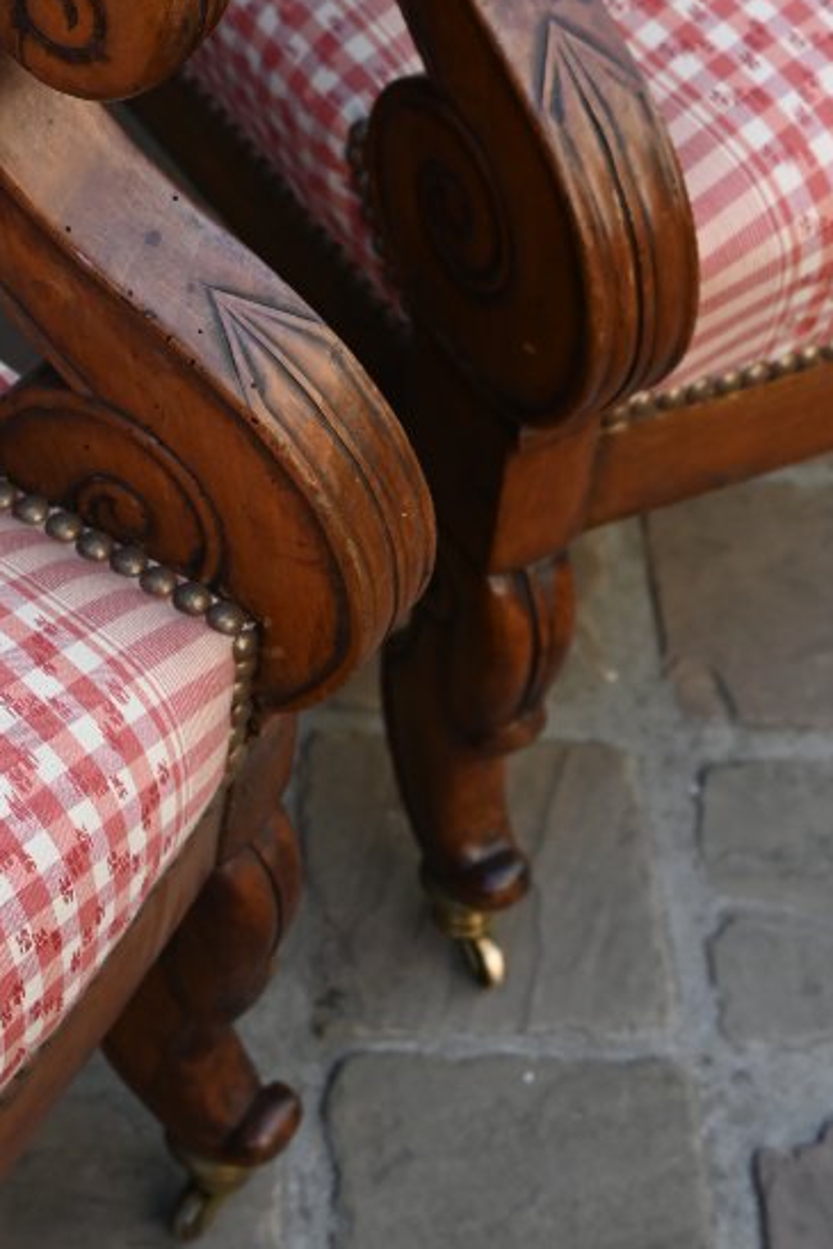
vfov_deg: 24.6
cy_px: 190
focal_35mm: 81
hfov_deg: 16.9
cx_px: 217
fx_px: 2797
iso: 200
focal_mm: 24.5
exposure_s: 1/250
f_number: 4.5
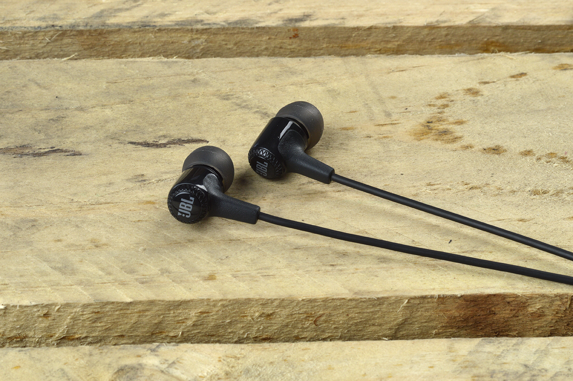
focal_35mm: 75
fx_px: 1193
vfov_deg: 18.2
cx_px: 286
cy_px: 190
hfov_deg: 27.0
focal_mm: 50
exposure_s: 1/125
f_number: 16
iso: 100
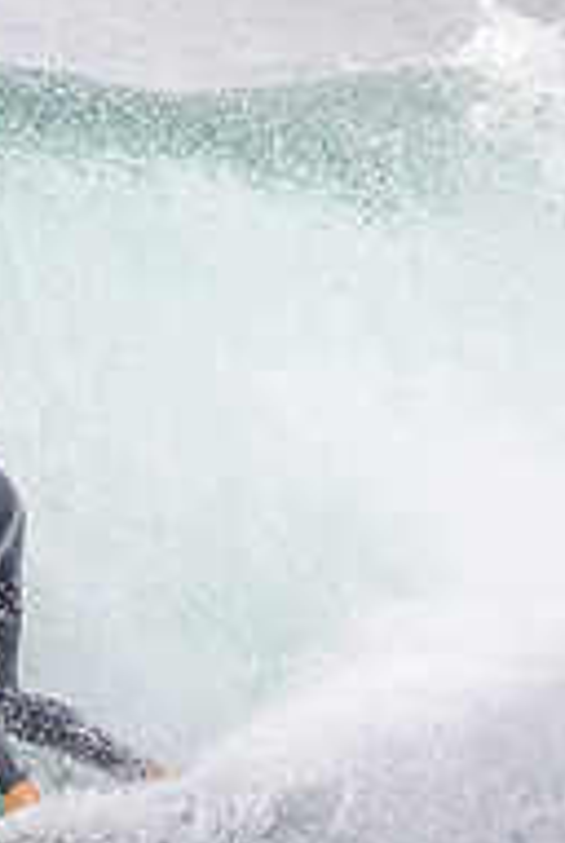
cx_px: -622
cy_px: 377
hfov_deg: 0.6
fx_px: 56878
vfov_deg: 0.8
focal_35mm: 2425
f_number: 11
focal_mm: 800
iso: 1800
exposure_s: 1/2000
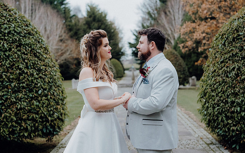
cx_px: 122
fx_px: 441
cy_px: 80
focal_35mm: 66
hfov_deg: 31.1
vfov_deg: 19.7
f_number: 3.5
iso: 5000
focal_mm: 64
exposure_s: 1/200
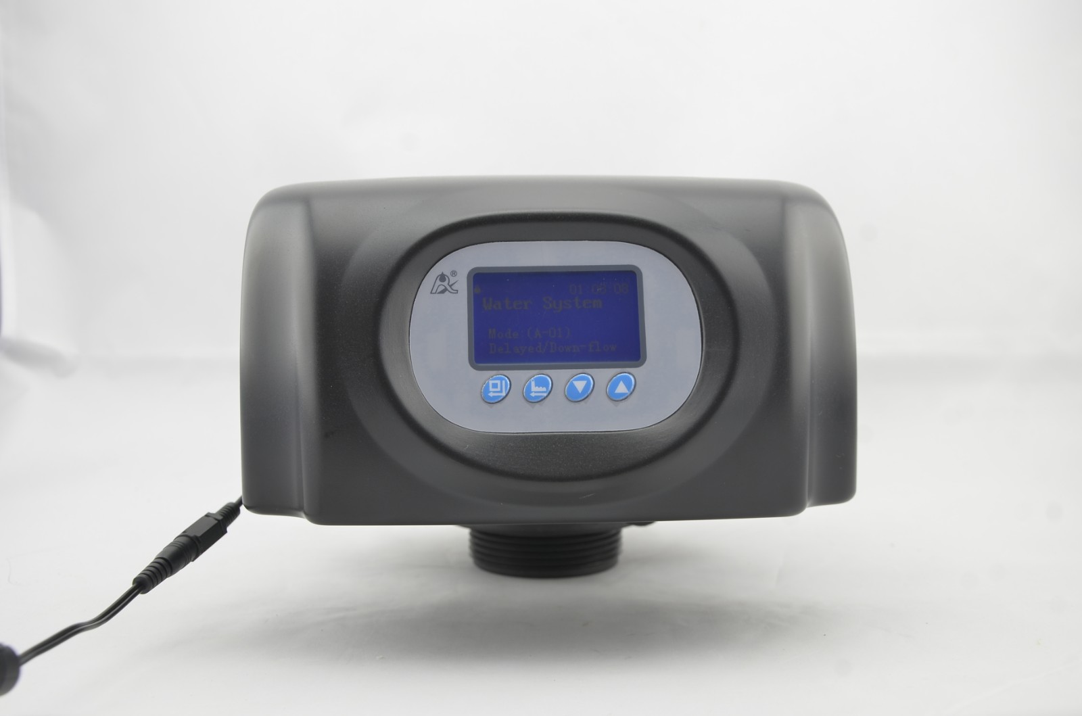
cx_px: 541
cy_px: 358
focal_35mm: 48
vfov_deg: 27.9
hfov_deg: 41.2
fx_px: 1439
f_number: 8
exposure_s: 1/25
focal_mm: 32
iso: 160
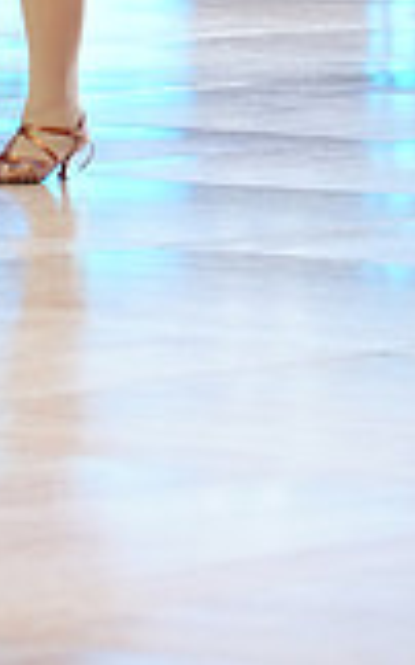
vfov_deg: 5.4
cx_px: -27
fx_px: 6961
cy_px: -521
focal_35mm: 384
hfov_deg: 3.4
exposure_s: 1/200
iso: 2000
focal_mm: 105
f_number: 4
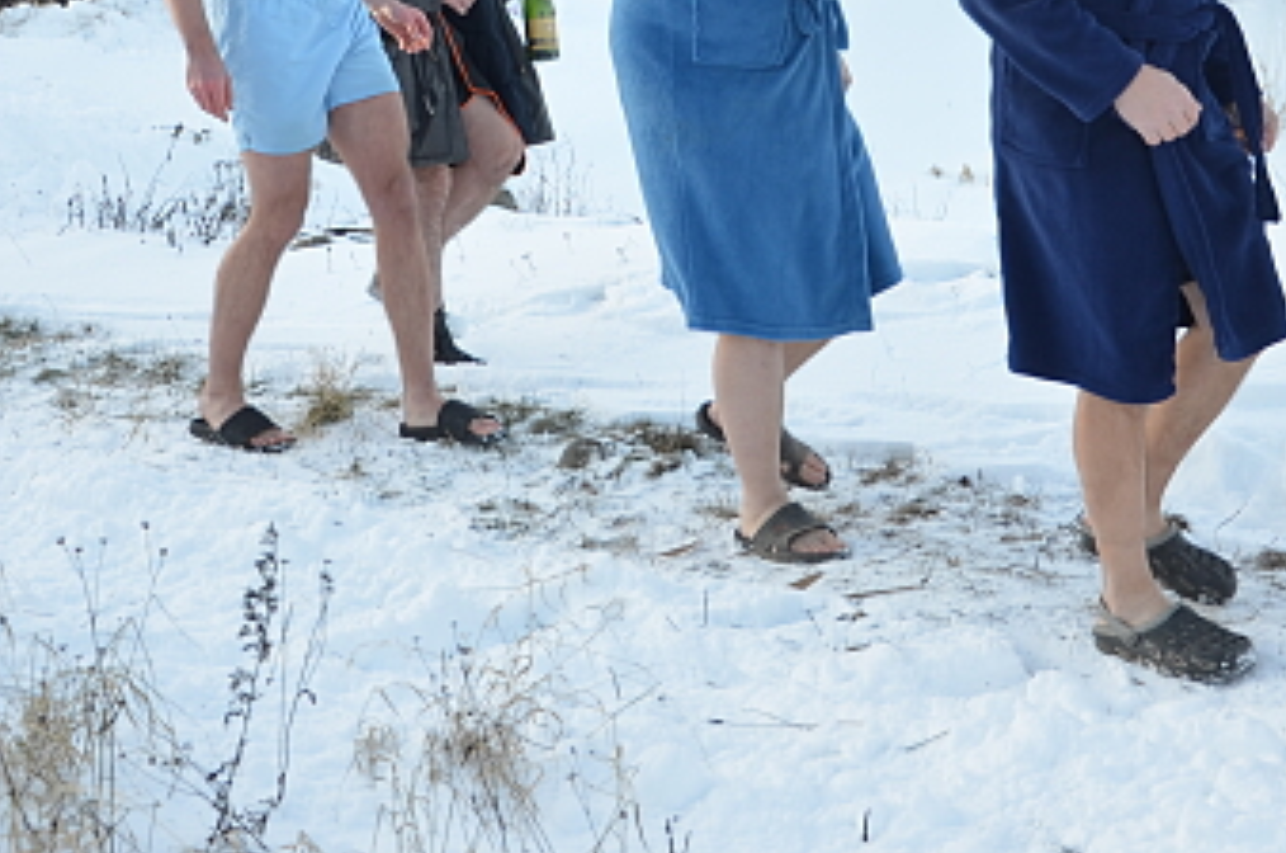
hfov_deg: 31.4
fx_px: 2282
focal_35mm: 64
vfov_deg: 20.6
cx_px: 780
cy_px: 30
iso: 100
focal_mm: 18
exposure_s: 1/250
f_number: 4
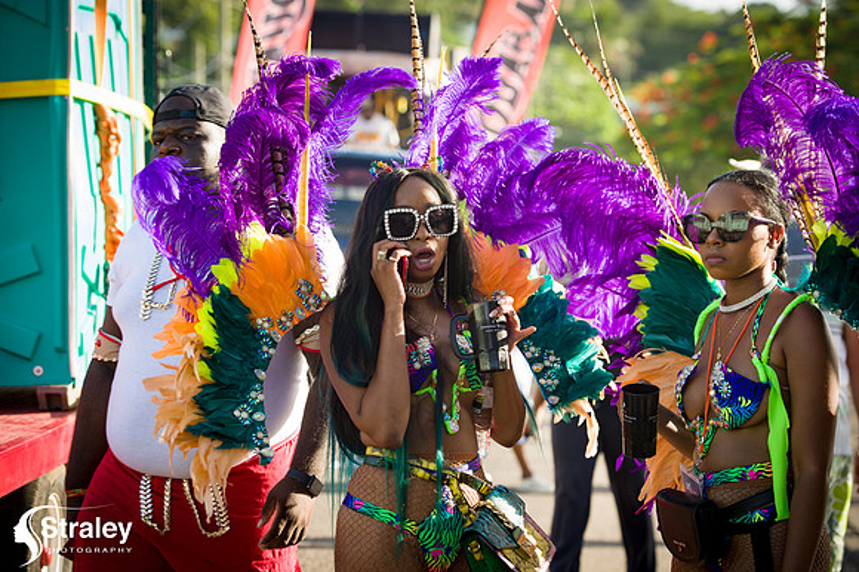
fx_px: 2385
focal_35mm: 100
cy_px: 286
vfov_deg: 13.7
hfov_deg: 20.4
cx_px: 430
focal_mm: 100
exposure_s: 1/160
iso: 100
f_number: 4.5
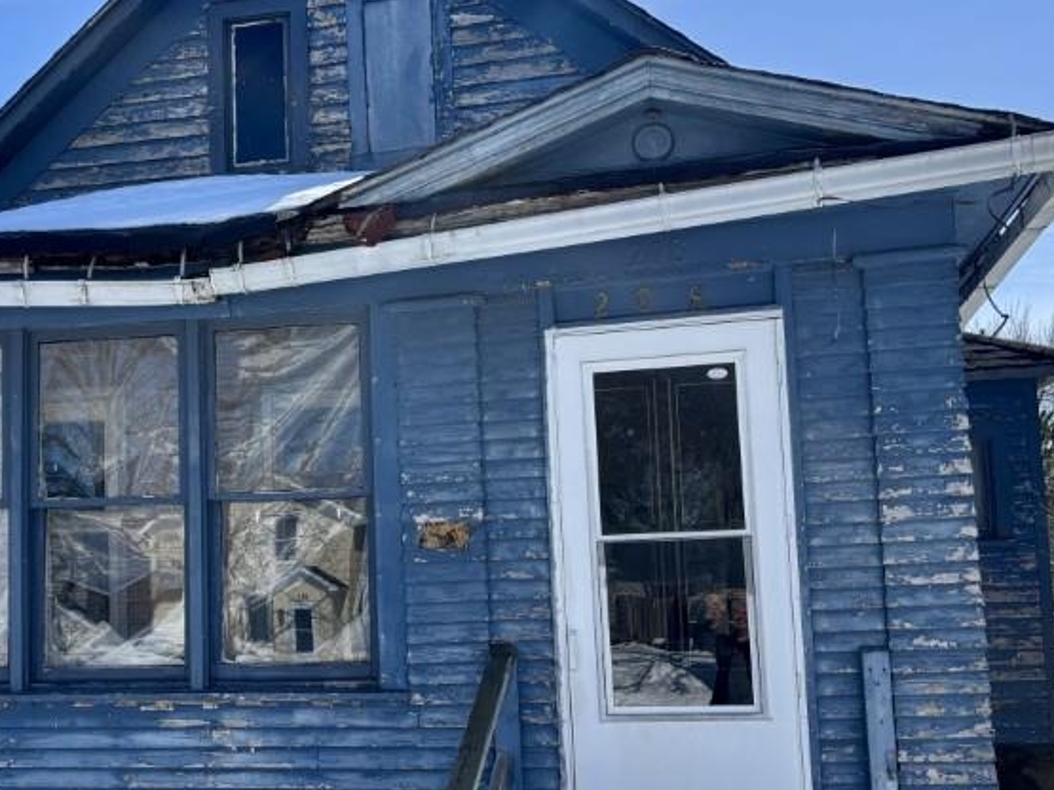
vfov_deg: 30.2
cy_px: 456
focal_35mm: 48
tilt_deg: +5.4
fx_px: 1461
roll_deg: +1.4
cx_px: 336
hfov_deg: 39.1
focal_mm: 5.96
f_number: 1.6
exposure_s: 1/3311
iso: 50
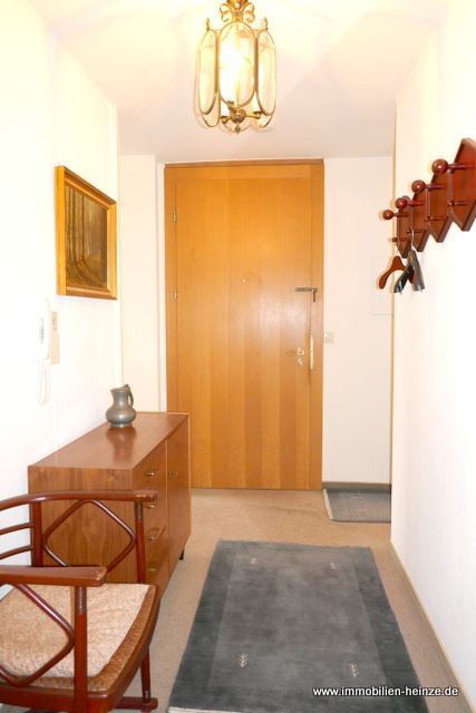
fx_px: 496
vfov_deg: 71.5
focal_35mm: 25
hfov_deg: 51.3
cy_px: 356
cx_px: 238
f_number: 2.8
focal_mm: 9.1
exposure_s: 1/60
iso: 800
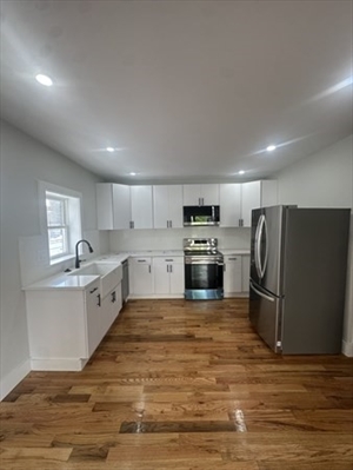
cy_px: 235
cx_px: 176
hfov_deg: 85.8
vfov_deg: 102.0
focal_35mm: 14
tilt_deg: -4.1
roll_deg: -1.1
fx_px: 190
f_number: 2.2
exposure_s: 1/120
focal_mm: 2.22
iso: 80
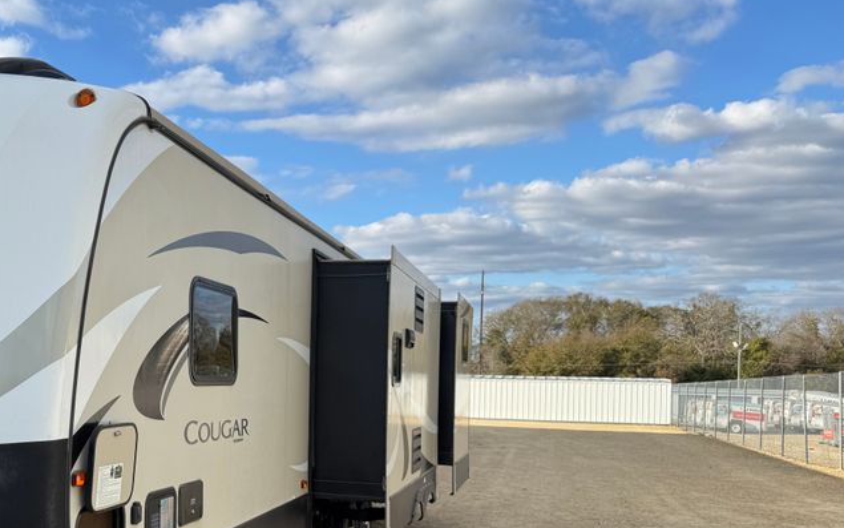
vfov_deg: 30.9
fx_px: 943
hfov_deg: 46.1
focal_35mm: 41
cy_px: 371
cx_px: 189
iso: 80
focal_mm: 6.76
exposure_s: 1/3802
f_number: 1.78
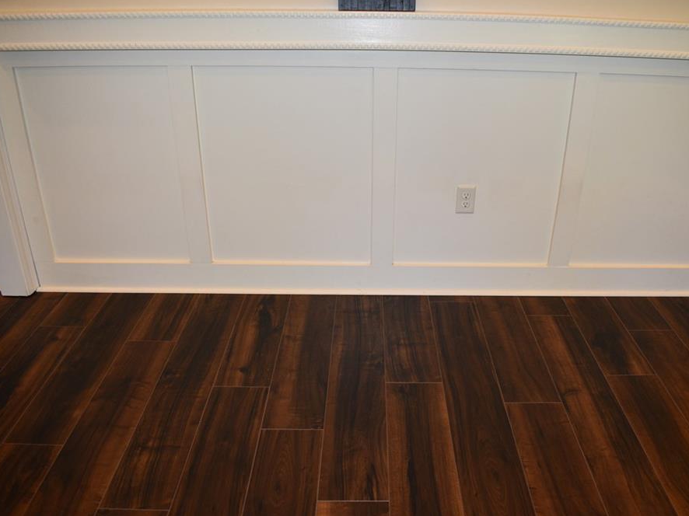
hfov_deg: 59.8
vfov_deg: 46.8
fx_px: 597
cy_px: 255
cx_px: 379
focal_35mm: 30
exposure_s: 1/80
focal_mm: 18
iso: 800
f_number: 4.5
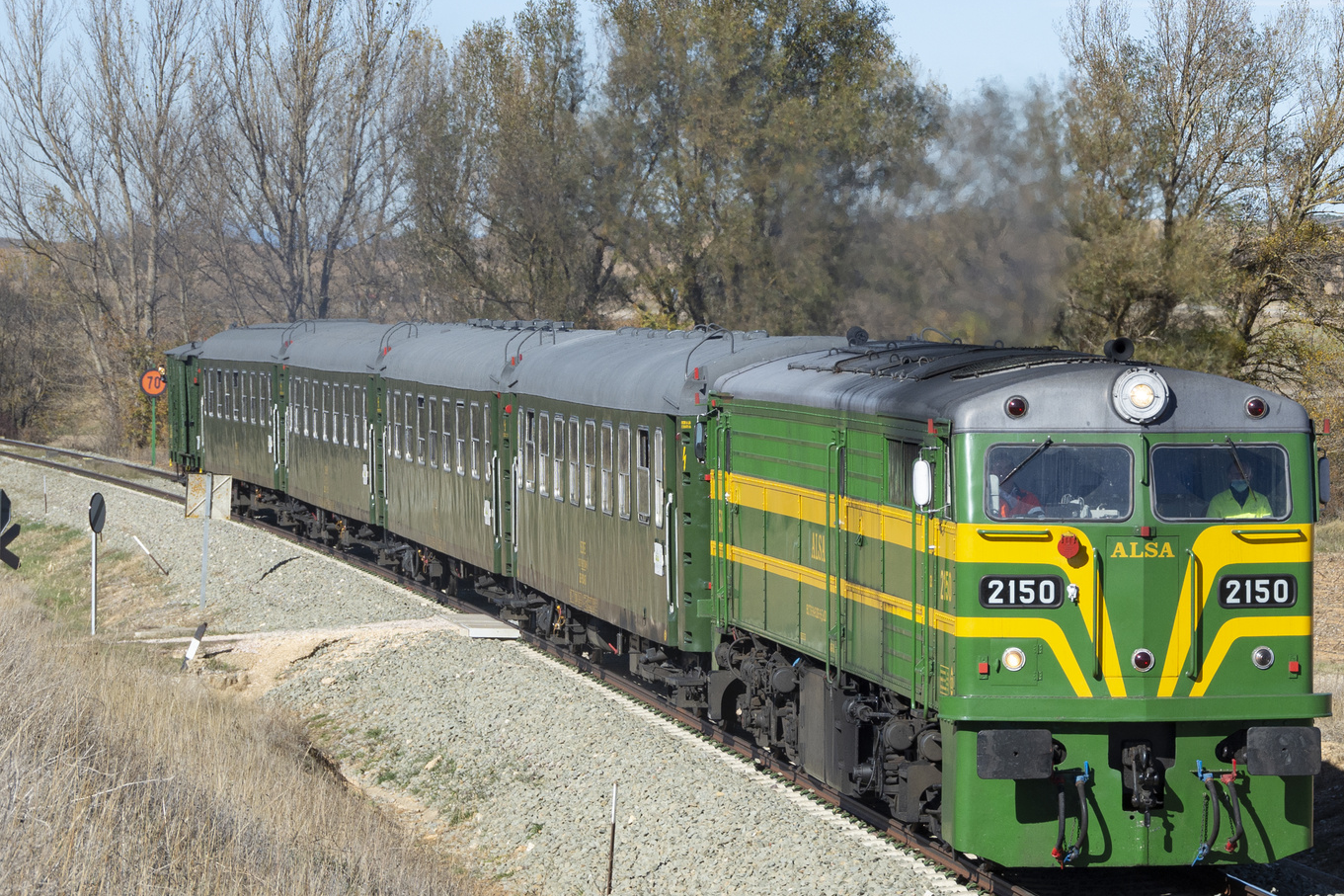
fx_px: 4740
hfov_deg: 16.1
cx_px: 806
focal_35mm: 127
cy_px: 549
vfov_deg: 10.8
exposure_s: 1/500
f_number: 8
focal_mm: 60
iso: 160
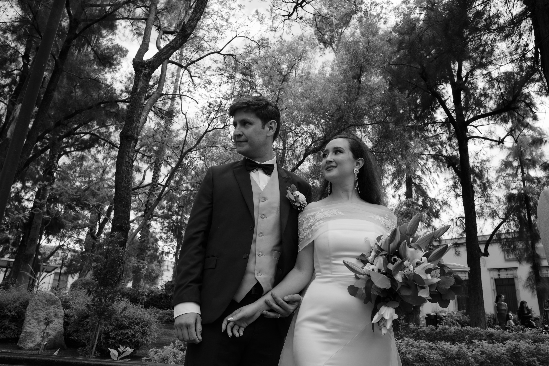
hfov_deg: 73.7
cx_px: 274
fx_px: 366
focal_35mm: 24
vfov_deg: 53.1
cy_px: 183
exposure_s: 1/250
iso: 100
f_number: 4.5
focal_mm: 16
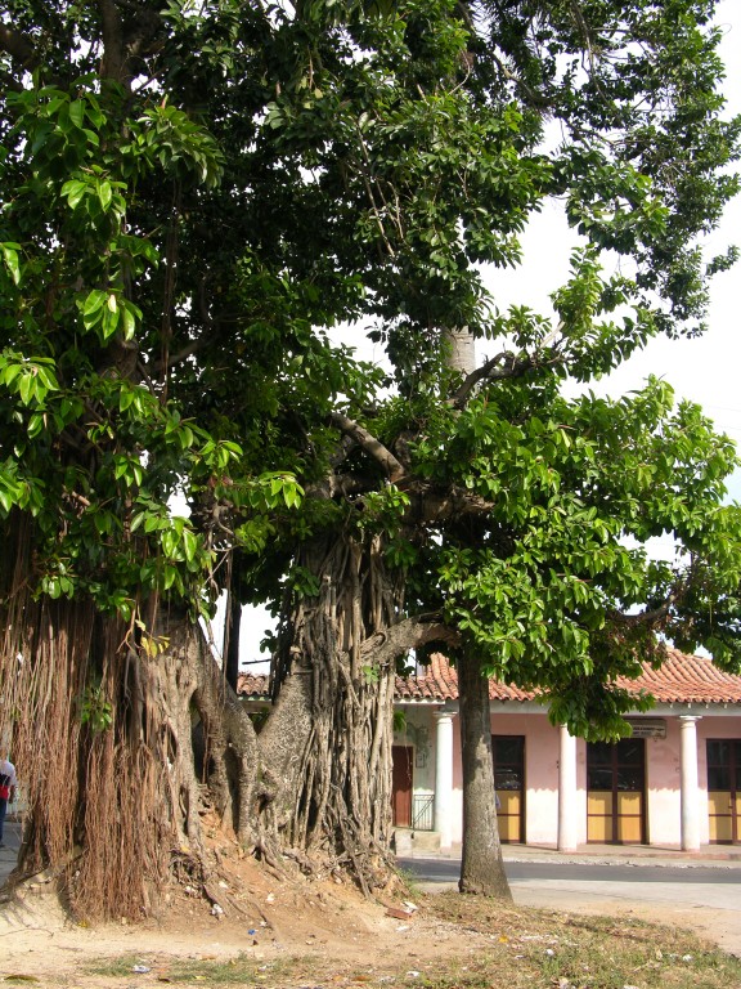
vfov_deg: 52.6
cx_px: 370
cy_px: 494
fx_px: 999
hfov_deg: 40.7
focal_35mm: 35
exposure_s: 1/138
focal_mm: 8.9
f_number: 4.5
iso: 50
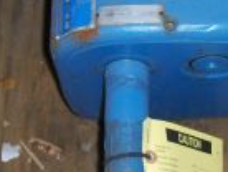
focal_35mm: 119
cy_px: 32
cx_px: 139
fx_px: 785
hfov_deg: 16.5
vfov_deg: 12.4
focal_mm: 6.5
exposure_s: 1/60
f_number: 3.5
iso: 100
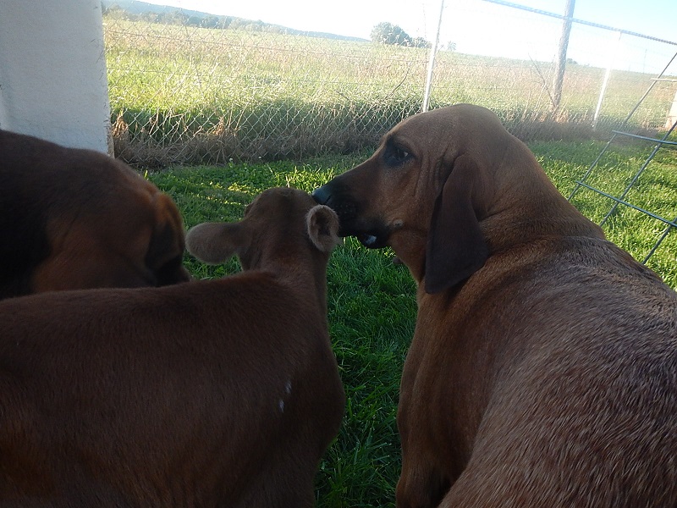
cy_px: 254
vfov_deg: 49.7
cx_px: 338
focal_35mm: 28
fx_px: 548
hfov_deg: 63.4
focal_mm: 5
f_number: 3.9
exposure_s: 1/250
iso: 280
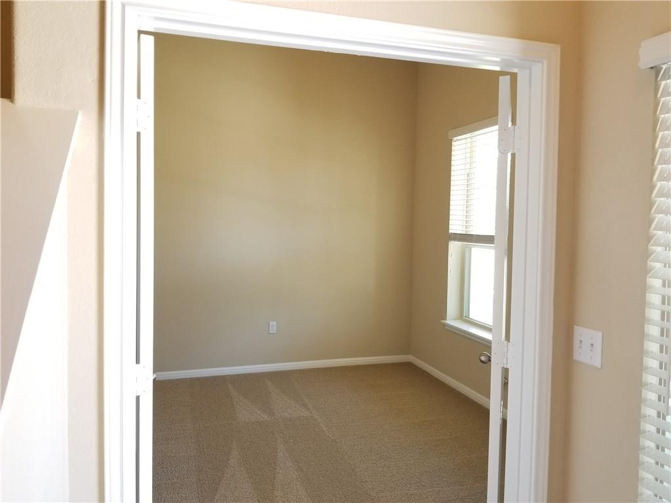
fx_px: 504
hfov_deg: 67.3
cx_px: 336
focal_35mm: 26
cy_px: 252
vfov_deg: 53.1
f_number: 1.7
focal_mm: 4.25
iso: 100
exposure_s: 1/50
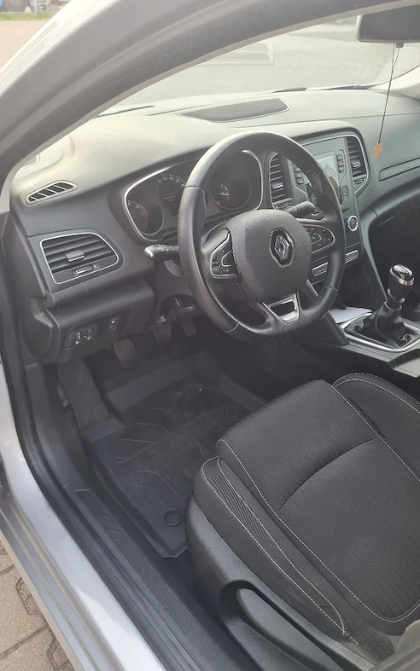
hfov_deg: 44.5
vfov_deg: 66.5
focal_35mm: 28
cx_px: 218
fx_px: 513
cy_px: 333
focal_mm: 5.4
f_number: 1.8
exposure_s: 1/120
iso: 64
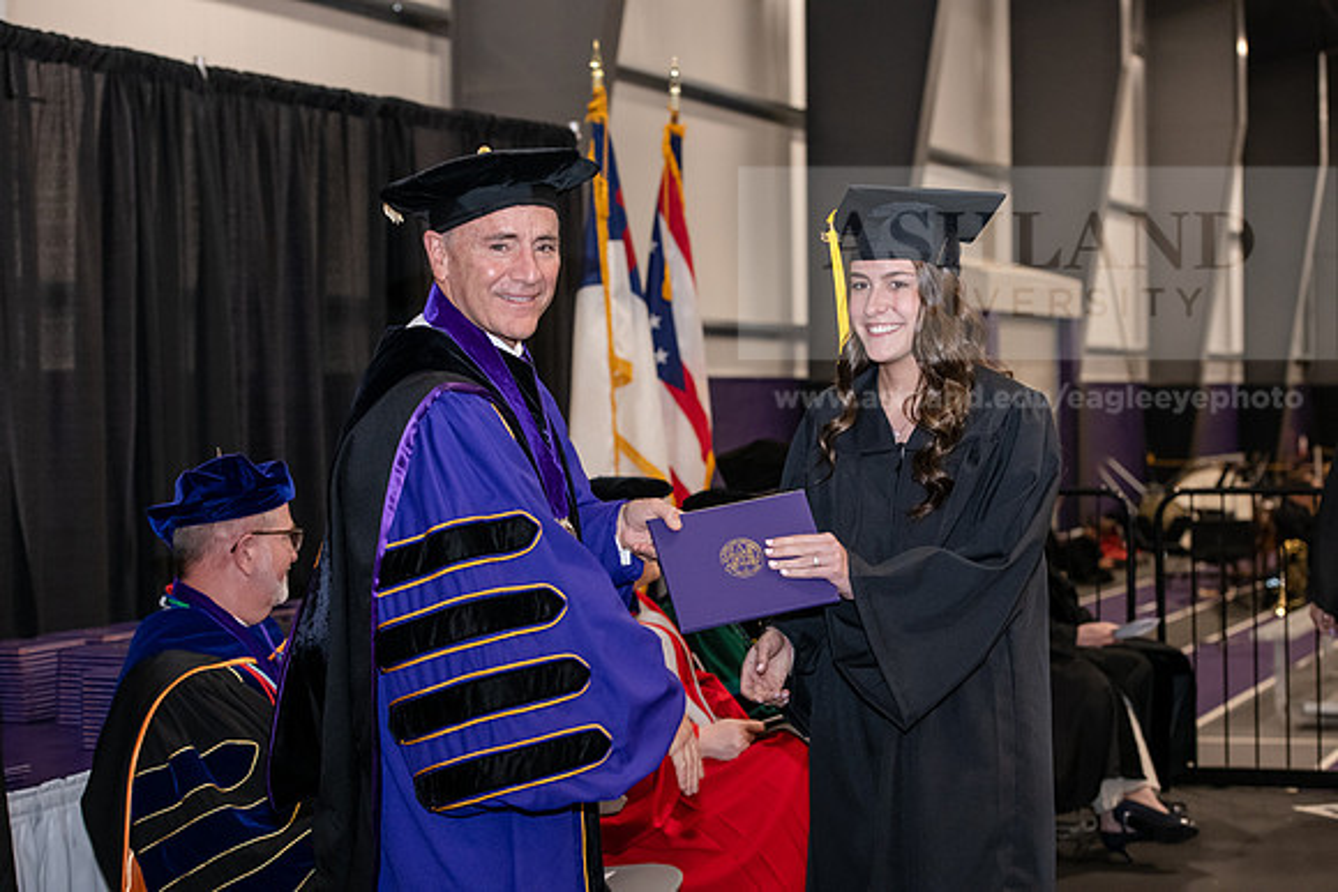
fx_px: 2602
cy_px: 446
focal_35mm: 70
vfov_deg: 19.5
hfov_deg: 28.8
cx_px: 669
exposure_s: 1/200
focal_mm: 70
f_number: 5
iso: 2500
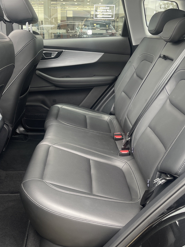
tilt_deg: -20.4
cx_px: 79
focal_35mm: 34
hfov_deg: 41.7
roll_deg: -1.0
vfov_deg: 54.0
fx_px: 242
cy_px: 122
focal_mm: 5.1
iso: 80
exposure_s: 1/121
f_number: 1.6
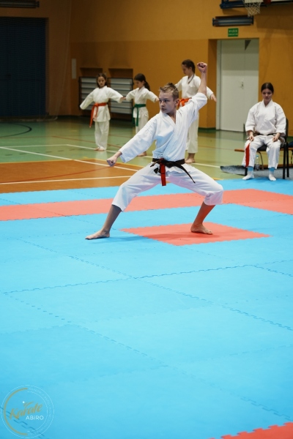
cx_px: 146
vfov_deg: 23.6
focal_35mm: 86
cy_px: 220
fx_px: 1050
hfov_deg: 15.9
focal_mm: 86
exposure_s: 1/80
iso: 640
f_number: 4
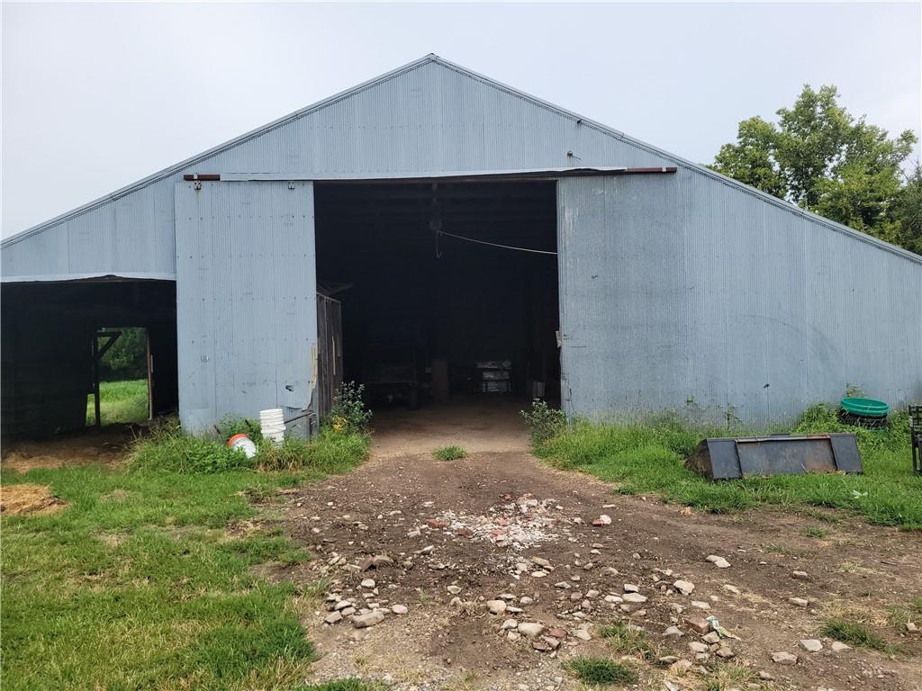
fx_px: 693
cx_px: 461
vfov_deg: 53.1
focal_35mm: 26
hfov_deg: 67.3
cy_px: 346
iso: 40
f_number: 1.8
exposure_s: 1/992
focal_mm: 5.4
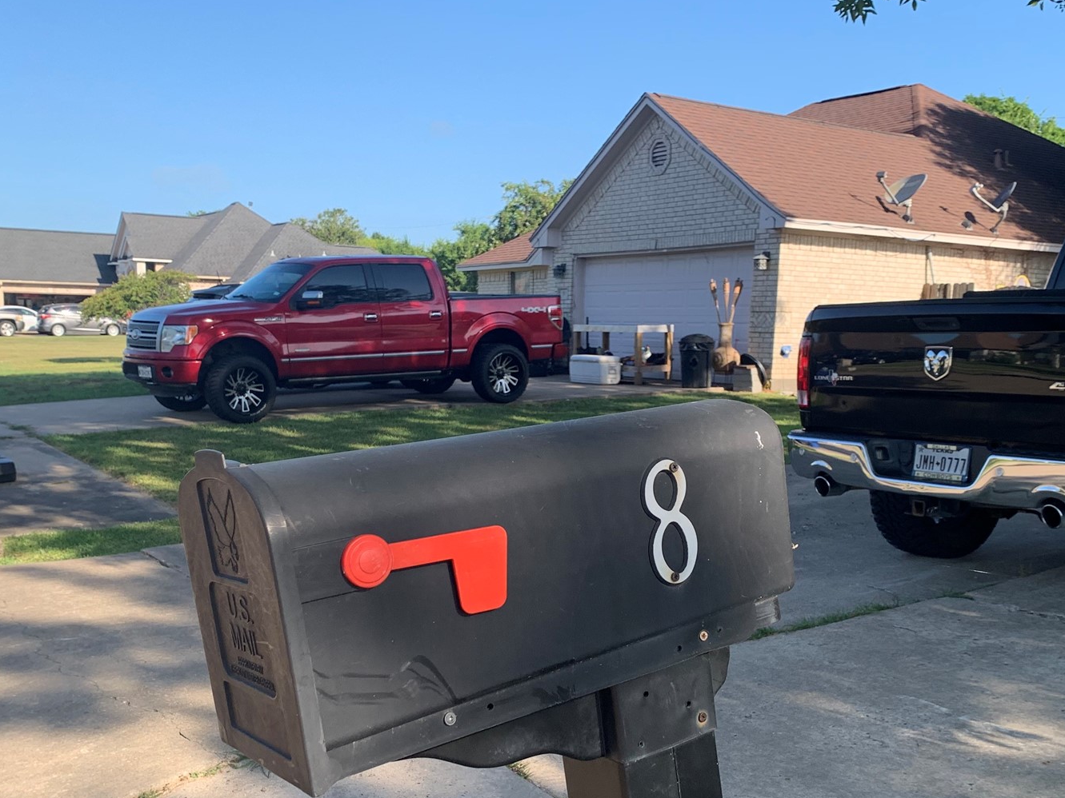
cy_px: 553
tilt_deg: -10.9
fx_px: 1231
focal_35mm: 40
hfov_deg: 46.8
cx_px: 547
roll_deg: -1.9
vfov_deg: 35.5
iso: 25
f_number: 1.8
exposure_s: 1/928
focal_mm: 4.25
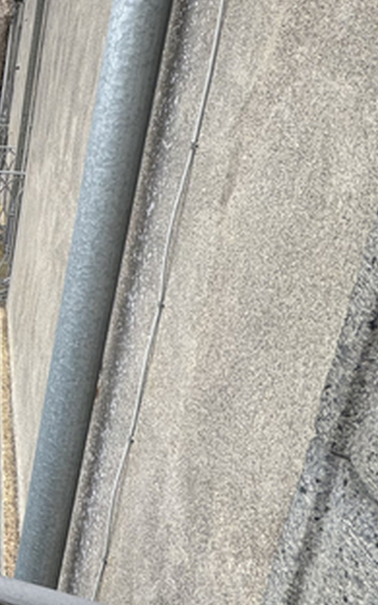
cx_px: -254
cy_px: 236
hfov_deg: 23.6
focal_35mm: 36
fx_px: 593
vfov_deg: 53.5
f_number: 2.2
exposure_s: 1/103
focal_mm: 2.22
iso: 40
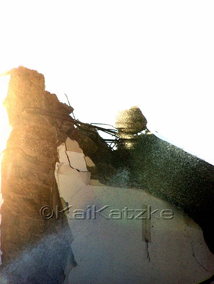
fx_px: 3127
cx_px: 107
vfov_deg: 5.2
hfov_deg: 3.9
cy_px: 142
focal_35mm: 380
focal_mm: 63
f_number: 7.1
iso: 100
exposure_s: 1/800
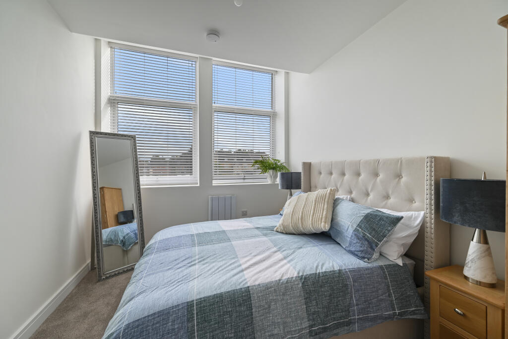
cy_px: 170
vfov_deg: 81.3
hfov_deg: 104.2
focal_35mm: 14
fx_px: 198
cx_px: 254
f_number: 7.1
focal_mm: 14
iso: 200
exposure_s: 1/20
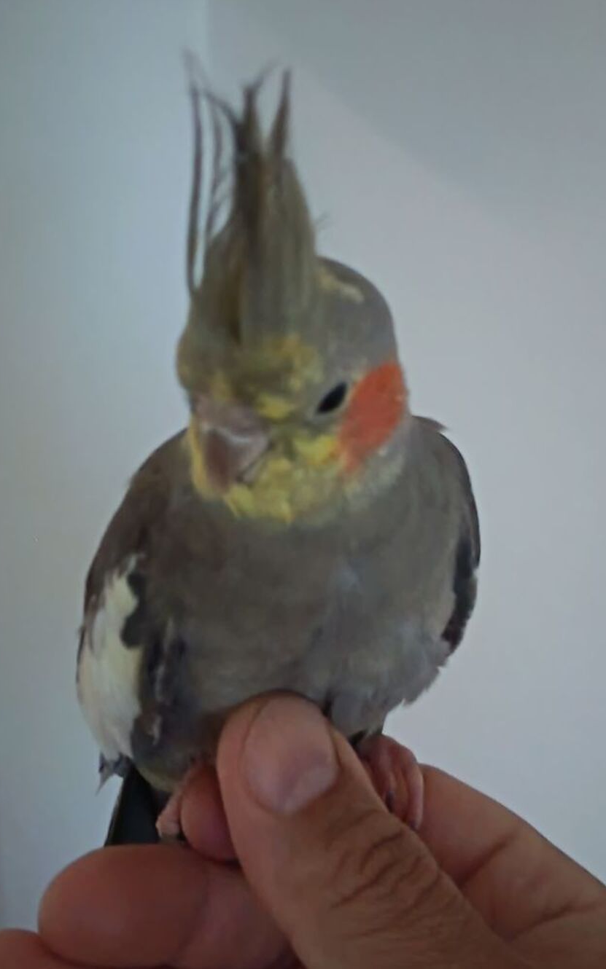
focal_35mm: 51
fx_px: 1348
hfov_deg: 25.3
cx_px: 287
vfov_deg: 39.6
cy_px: 484
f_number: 1.75
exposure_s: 1/14.3
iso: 20000
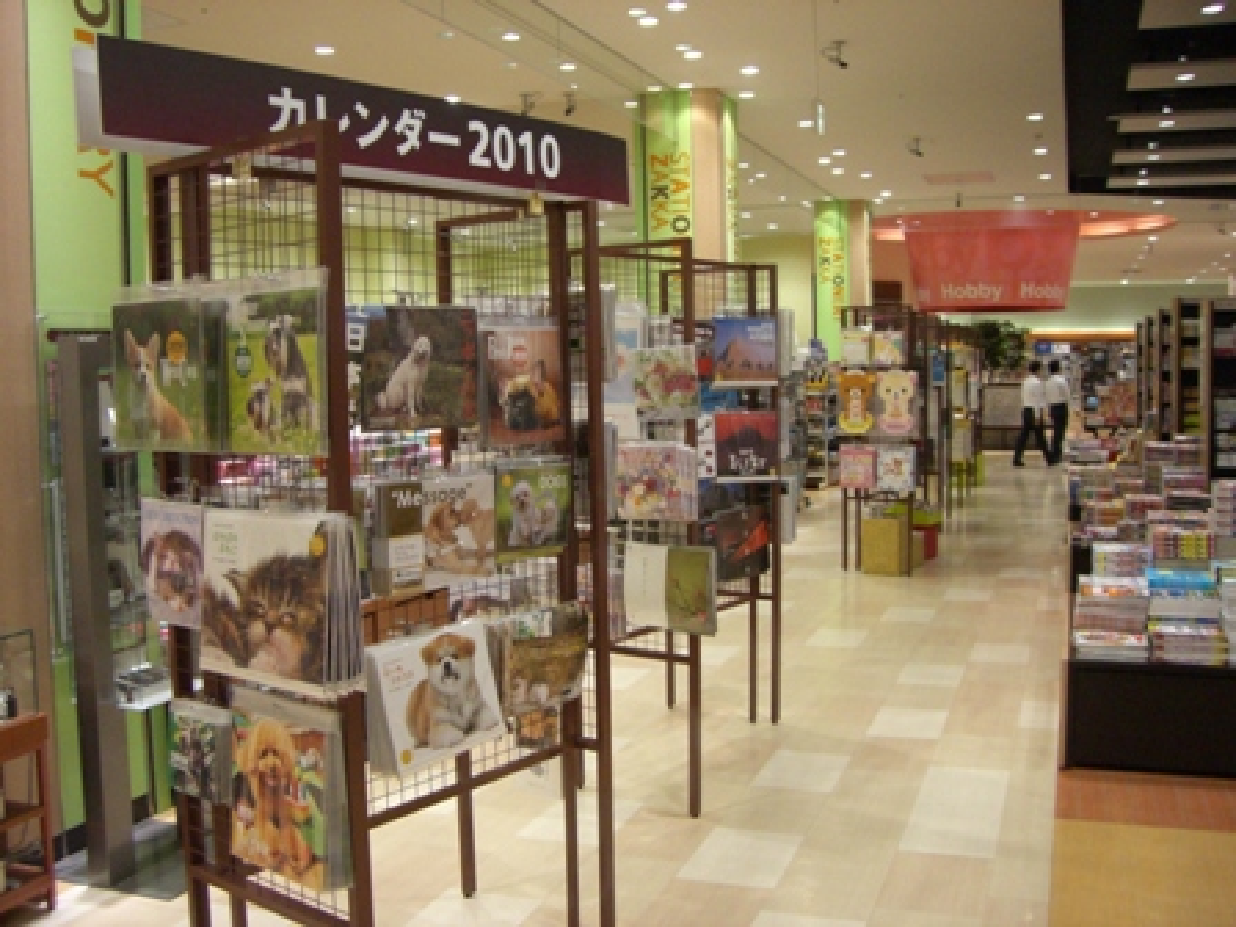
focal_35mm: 38
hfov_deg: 49.0
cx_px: 618
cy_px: 464
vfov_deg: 37.7
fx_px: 1357
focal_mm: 6.2
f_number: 2.7
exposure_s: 1/100
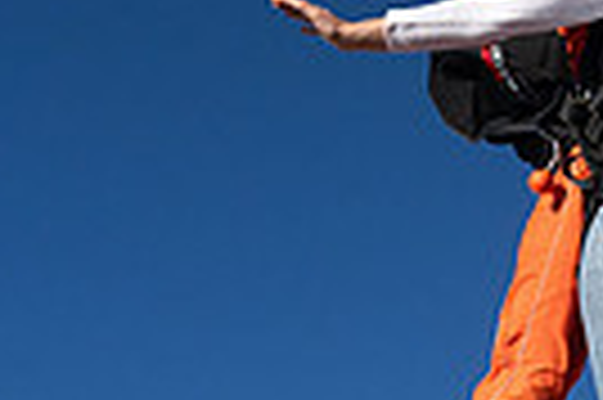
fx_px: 1740
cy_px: 34
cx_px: 814
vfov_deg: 13.0
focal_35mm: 104
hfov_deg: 18.2
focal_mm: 24
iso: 800
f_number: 10
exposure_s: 1/2000
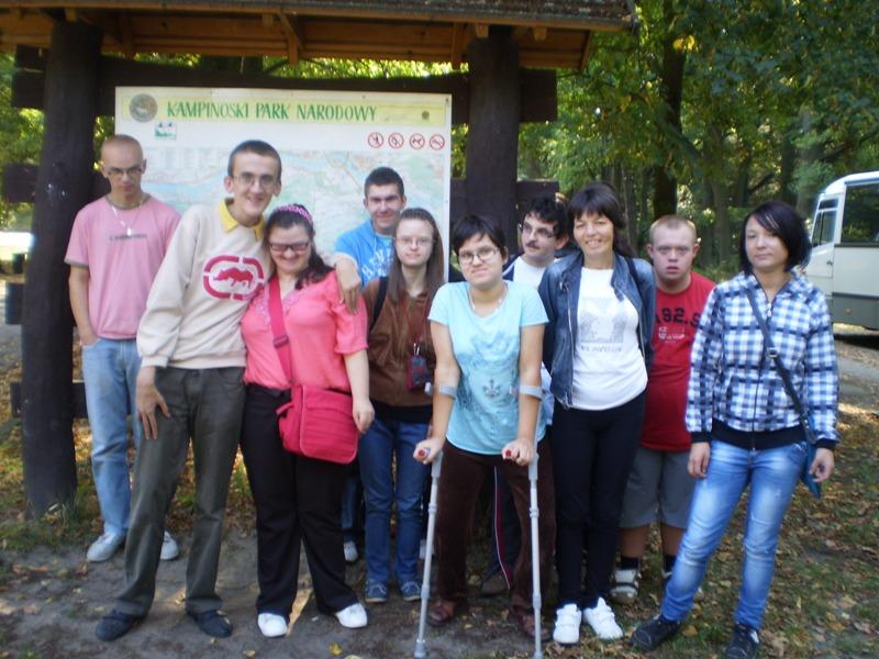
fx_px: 914
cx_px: 440
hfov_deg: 51.4
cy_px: 330
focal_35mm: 36
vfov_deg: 39.7
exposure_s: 1/60
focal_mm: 6.3
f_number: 3.1
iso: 64
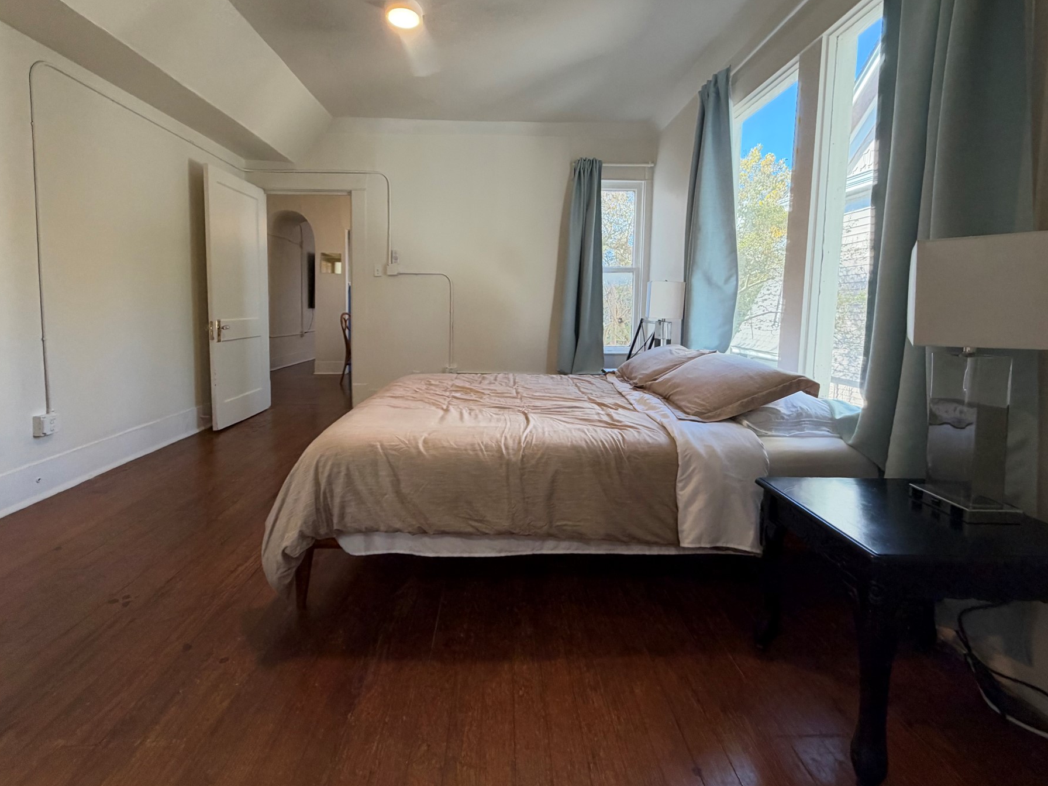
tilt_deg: -2.1
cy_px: 340
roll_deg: -0.2
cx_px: 516
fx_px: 484
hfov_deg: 94.5
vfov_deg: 77.7
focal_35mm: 16
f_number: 2.2
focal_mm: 2.22
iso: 250
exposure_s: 1/120
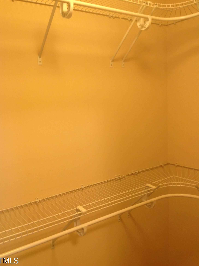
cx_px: 100
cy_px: 136
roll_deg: +1.0
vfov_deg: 51.3
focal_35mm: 36
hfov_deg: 39.7
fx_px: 276
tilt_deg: -6.5
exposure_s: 1/15
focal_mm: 4.28
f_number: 2.4
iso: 100
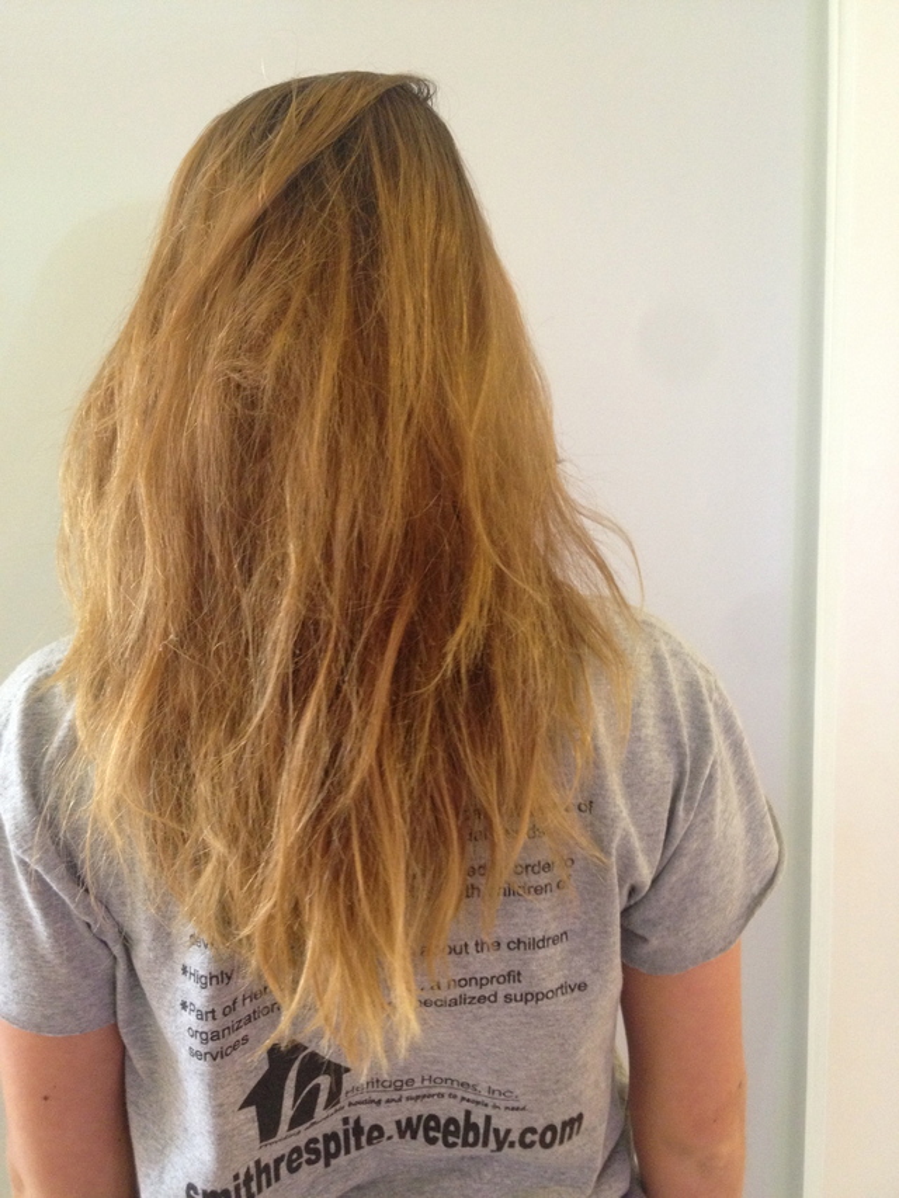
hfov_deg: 40.7
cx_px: 450
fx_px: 1212
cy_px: 599
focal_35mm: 35
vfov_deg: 52.6
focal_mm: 4.28
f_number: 2.4
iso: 250
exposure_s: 1/20
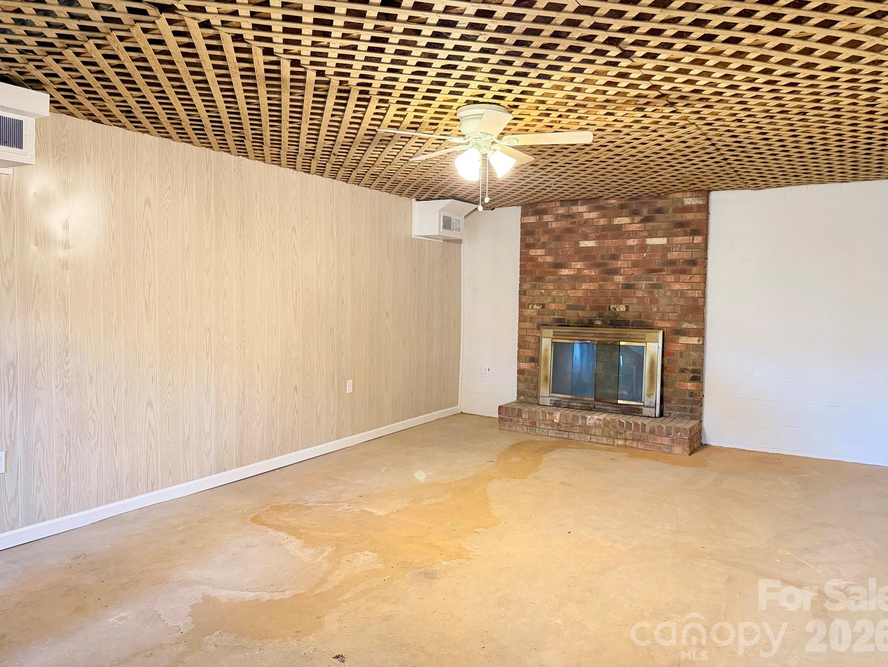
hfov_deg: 69.4
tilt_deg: -2.0
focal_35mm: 25
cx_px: 440
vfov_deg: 54.9
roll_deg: -0.6
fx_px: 641
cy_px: 321
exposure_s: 1/40
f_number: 1.78
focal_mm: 6.76
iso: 640
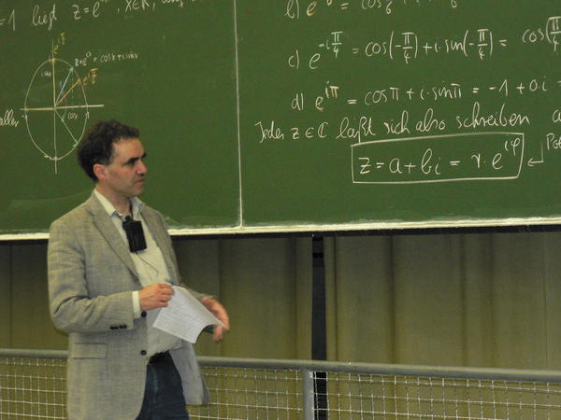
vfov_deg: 13.0
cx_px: 280
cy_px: 210
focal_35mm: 114
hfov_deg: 17.3
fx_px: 1848
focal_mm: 19
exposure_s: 1/60
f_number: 3.2
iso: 400
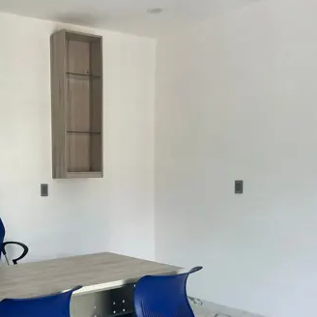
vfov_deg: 39.6
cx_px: 46
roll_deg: +2.0
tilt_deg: -2.6
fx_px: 435
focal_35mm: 42
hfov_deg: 38.0
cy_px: 206
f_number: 1.5
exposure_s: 1/121
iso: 50
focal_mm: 5.7
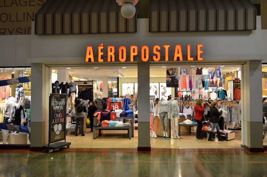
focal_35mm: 33
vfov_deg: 39.8
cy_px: 88
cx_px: 134
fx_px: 244
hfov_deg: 57.3
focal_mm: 22
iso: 200
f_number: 4
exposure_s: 1/40
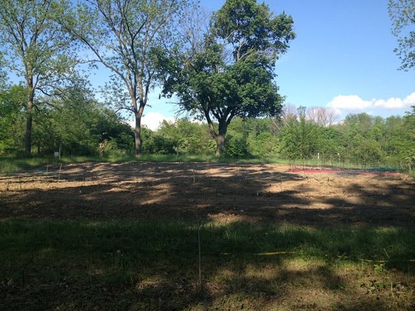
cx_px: 208
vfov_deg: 40.7
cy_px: 156
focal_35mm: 35
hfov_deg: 52.6
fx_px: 420
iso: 50
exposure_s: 1/767
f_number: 2.4
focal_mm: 4.3
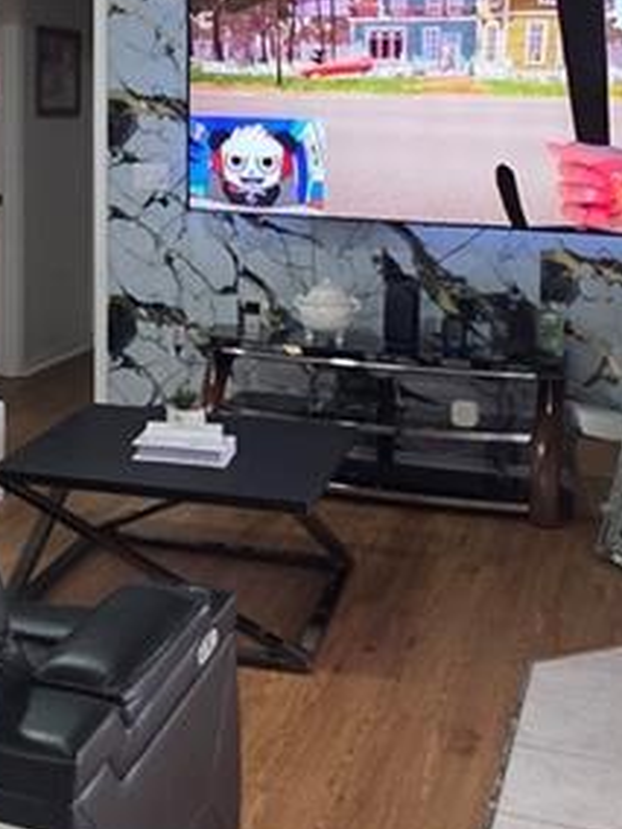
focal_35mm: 55
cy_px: 146
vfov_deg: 33.7
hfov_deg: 25.3
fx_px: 1318
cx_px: 9
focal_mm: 2.2
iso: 250
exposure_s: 1/60
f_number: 1.9
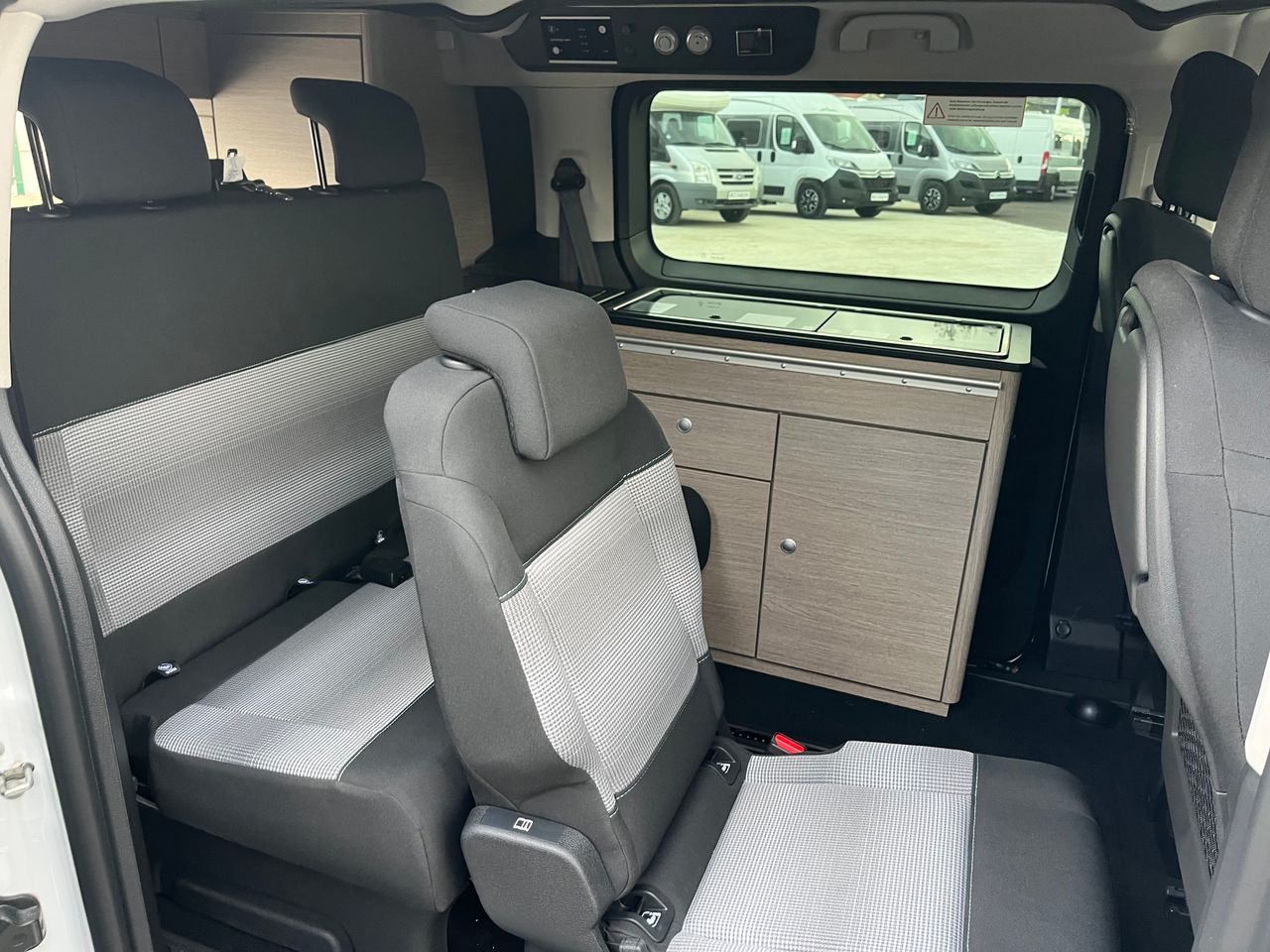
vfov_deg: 53.1
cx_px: 635
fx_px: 954
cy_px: 476
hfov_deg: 67.3
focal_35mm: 26
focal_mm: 5.1
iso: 125
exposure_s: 1/95
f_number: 1.6
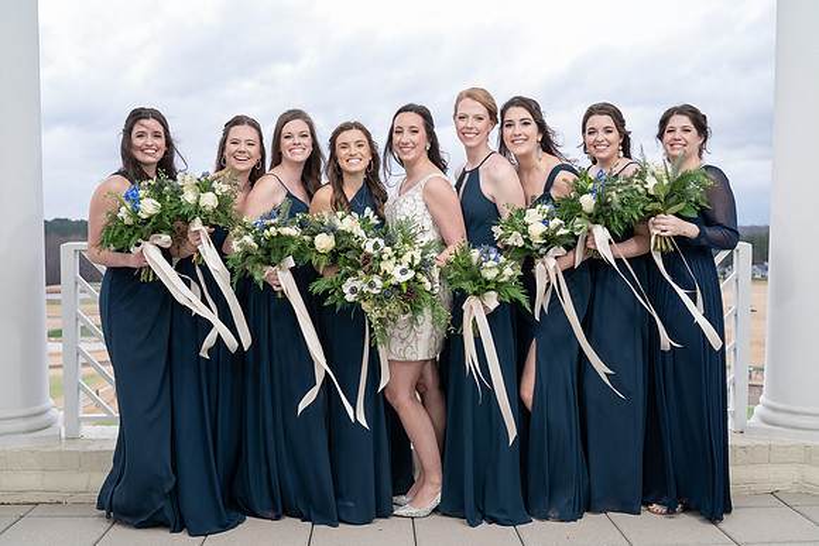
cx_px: 405
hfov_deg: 51.6
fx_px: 848
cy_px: 283
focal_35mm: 37
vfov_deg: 35.7
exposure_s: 1/250
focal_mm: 35
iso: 64
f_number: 4
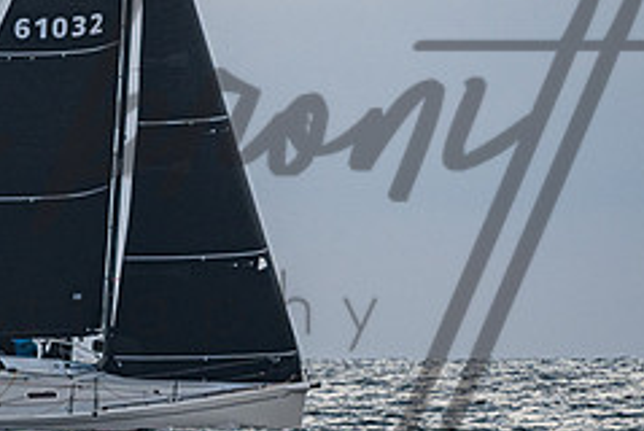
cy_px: 107
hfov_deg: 1.5
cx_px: 181
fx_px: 23821
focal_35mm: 1330
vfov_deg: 1.0
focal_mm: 400
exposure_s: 1/1600
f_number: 5.6
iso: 400
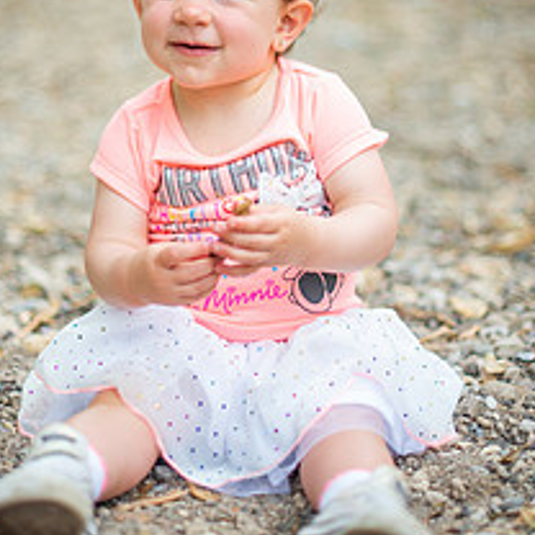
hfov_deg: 18.9
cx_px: 265
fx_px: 1609
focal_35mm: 92
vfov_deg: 18.8
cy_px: 149
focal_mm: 50
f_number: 1.4
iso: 250
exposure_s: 1/3200
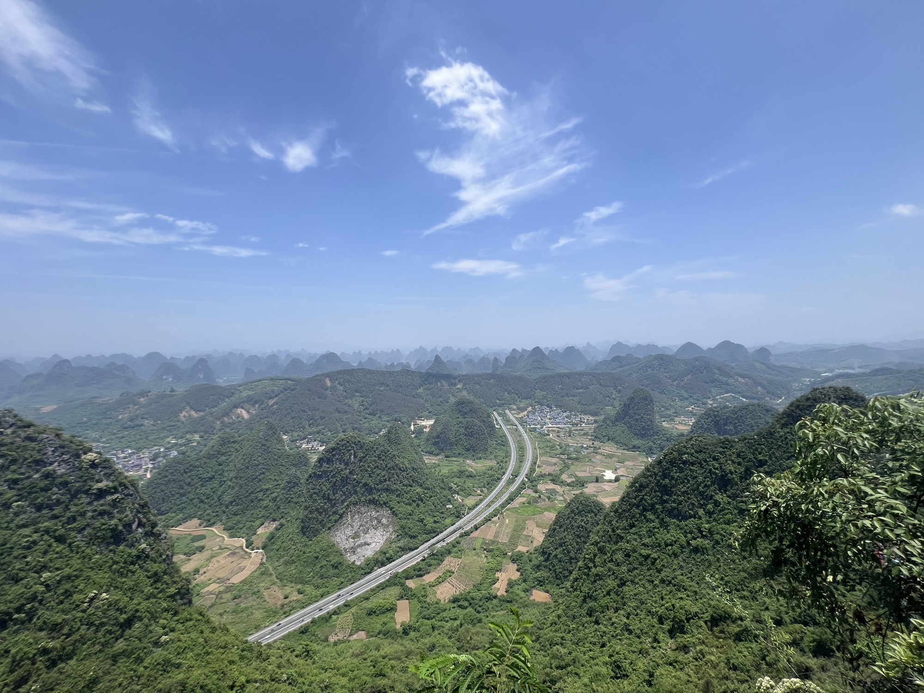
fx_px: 347
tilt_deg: +1.2
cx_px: 462
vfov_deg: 89.9
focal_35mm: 13
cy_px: 346
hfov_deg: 106.2
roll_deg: +1.0
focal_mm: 1.57
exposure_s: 1/2016
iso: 32
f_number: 1.8
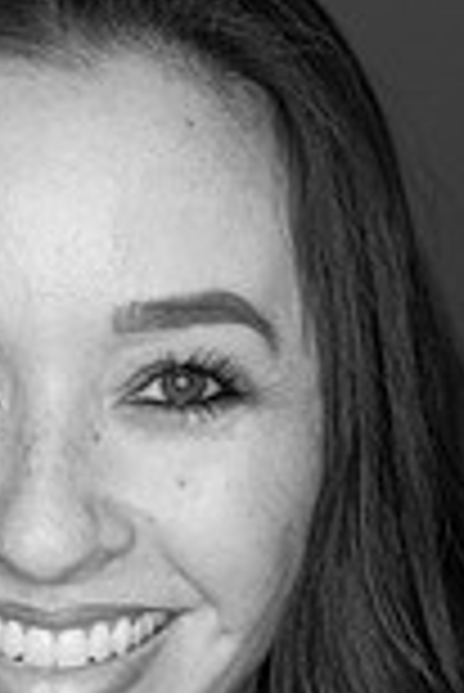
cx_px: 68
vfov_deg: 8.2
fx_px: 4784
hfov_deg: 5.5
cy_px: 738
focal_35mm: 248
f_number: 3.5
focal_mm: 85
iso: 2000
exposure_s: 1/250
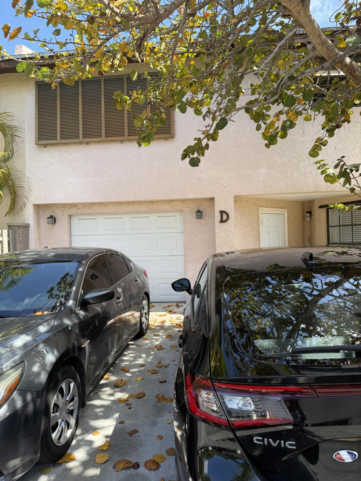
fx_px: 334
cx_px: 180
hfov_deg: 56.8
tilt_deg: +0.0
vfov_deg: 71.6
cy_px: 240
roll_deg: +1.6
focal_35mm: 24
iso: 80
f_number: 1.78
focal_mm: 6.76
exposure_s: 1/898
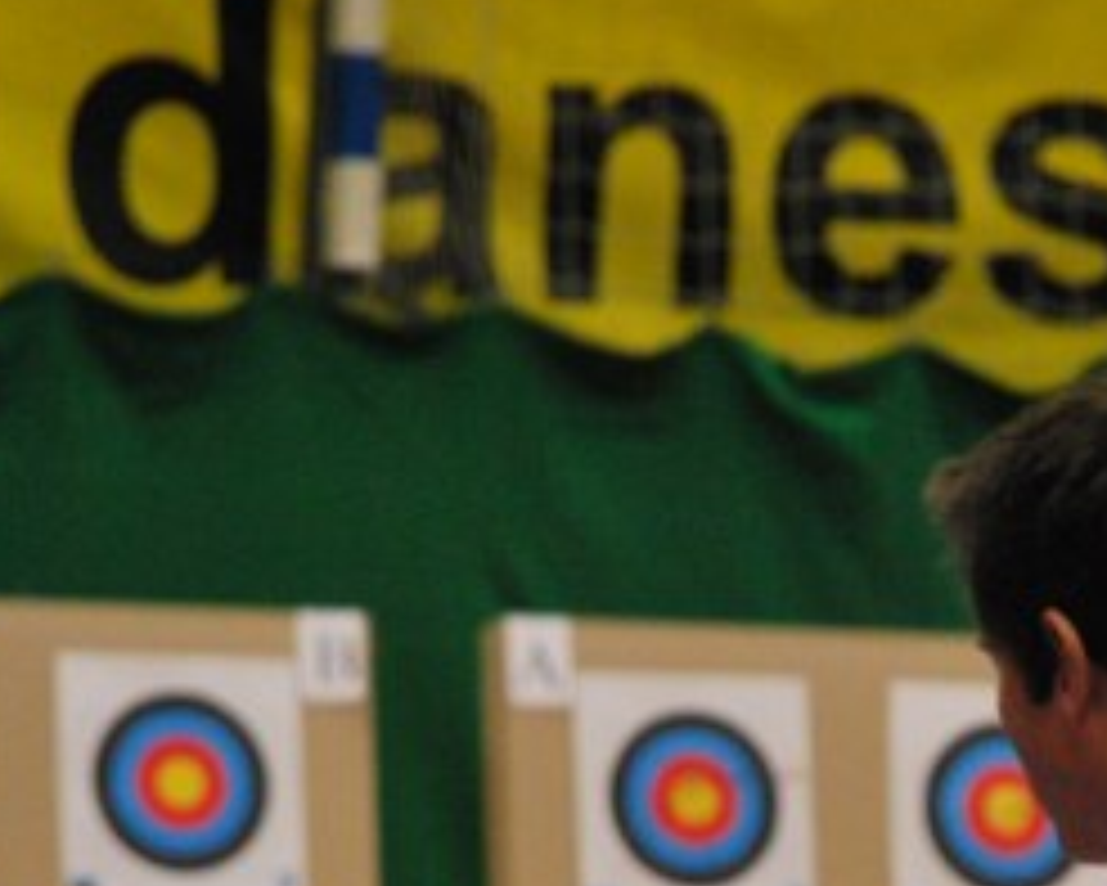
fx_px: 16199
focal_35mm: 494
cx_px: 801
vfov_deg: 3.1
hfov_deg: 3.9
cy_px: 899
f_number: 5.6
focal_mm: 135
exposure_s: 1/80
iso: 1600
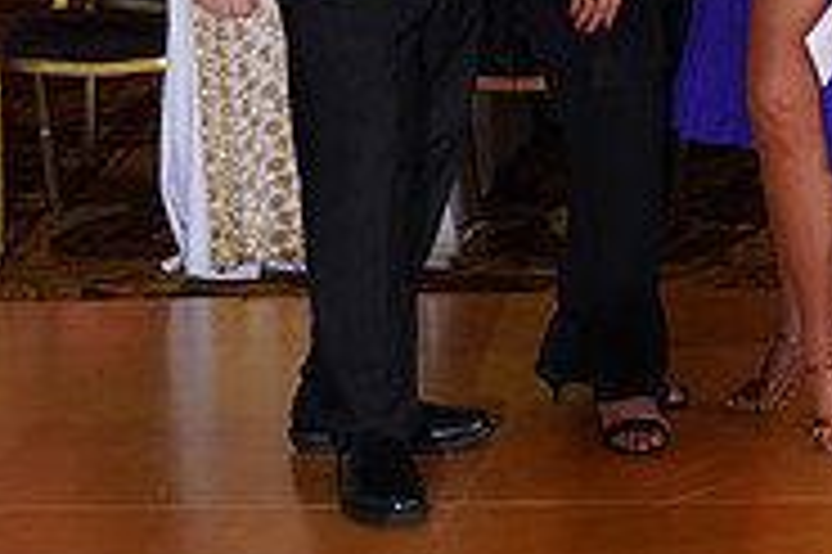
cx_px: 1120
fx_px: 3186
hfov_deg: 14.2
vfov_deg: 9.7
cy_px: -164
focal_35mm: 138
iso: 1600
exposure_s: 1/200
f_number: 5.6
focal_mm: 44
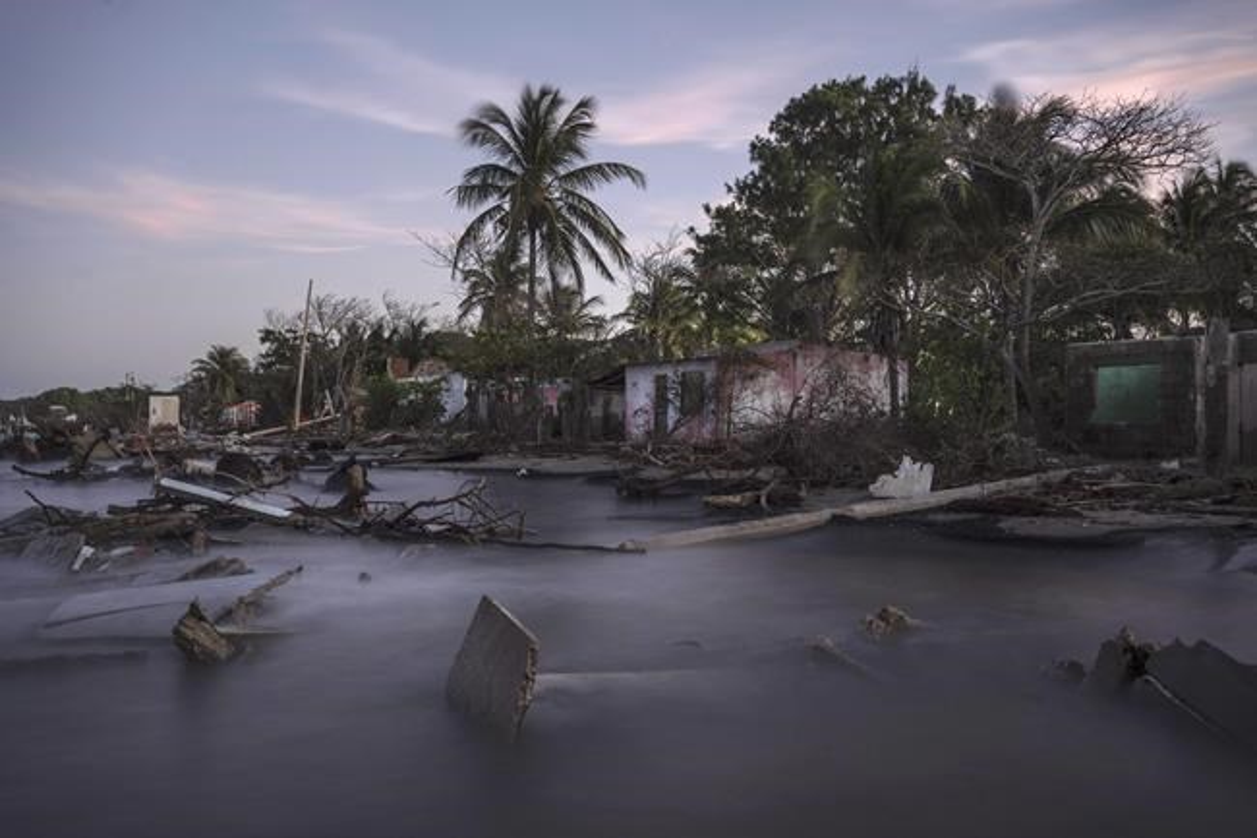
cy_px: 419
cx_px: 628
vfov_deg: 37.8
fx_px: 1222
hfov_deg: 54.4
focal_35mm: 35
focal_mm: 35
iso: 50
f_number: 5
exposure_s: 30
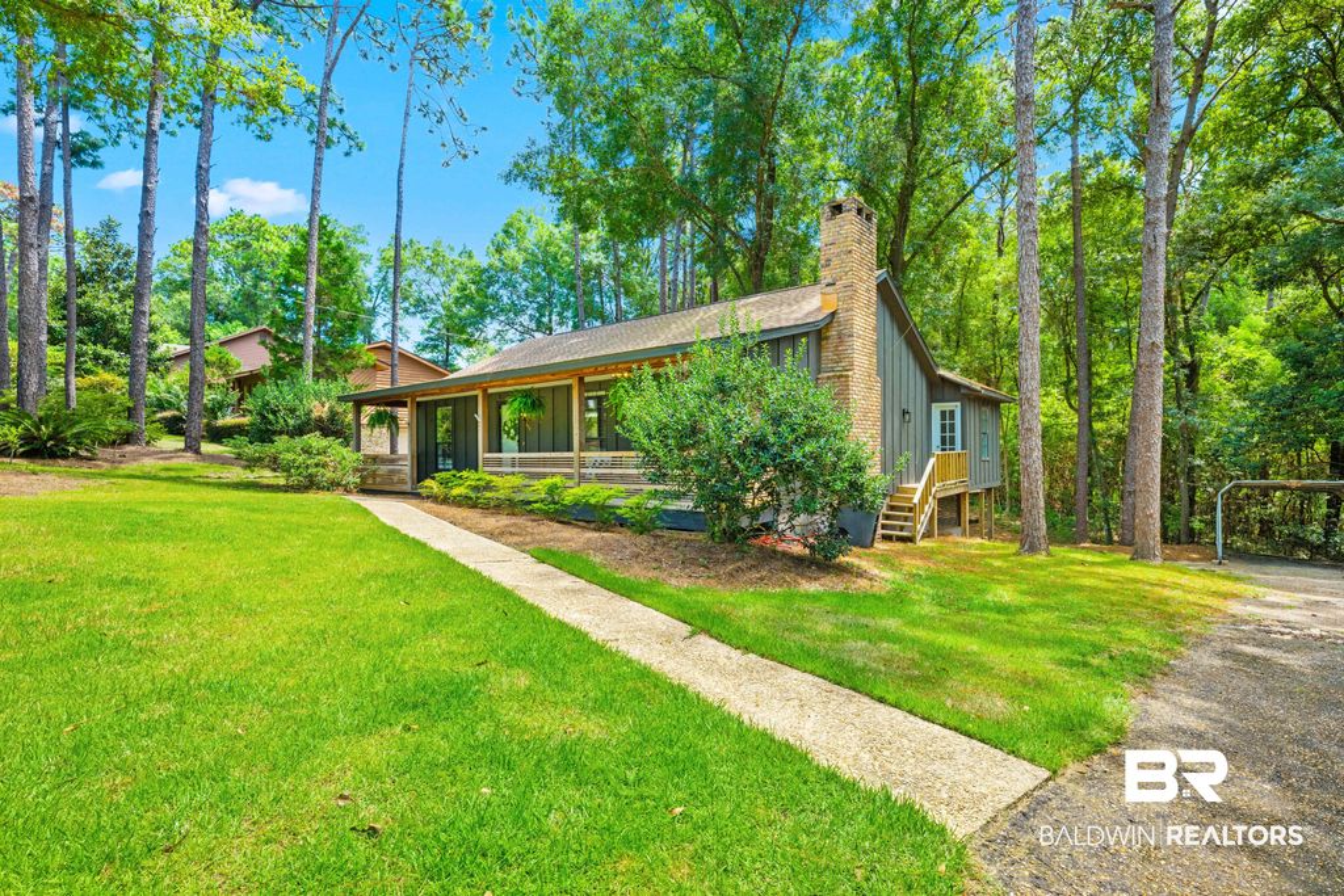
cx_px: 672
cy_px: 448
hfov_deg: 95.0
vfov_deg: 72.1
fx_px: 616
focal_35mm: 16
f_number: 11
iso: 400
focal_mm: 16.5
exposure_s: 1/100
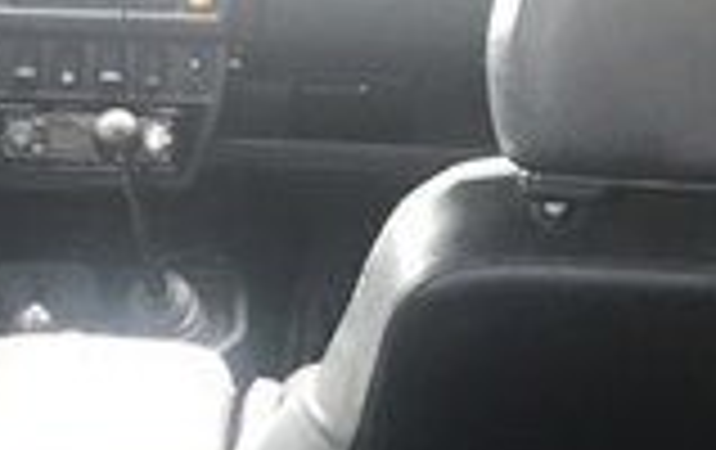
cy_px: 884
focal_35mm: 123
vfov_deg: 10.0
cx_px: 81
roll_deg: -2.8
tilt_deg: -32.6
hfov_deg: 16.7
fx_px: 2404
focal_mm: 3.99
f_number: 1.8
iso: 40
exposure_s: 1/18
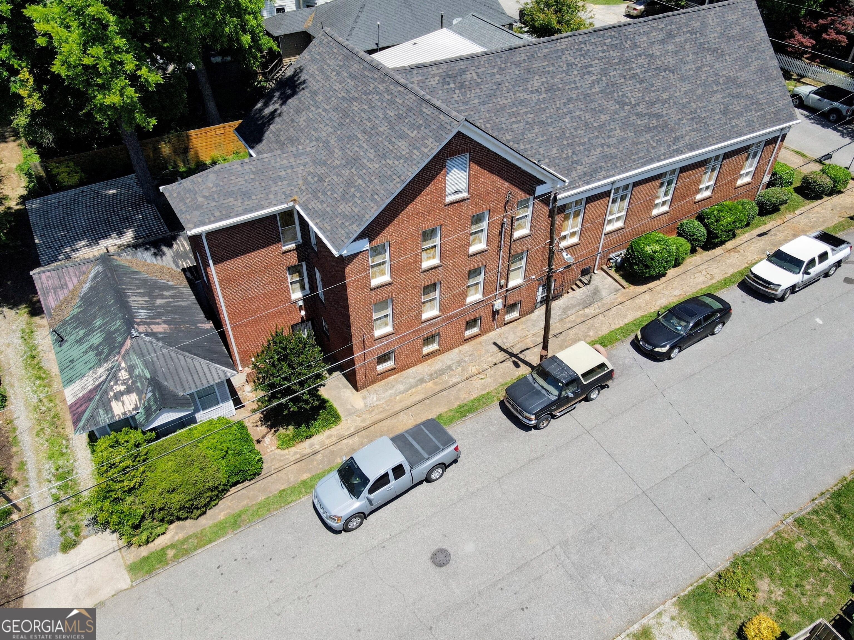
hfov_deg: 71.6
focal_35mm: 24
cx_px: 427
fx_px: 592
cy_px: 320
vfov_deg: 56.8
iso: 100
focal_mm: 4.5
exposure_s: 1/640
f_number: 2.8
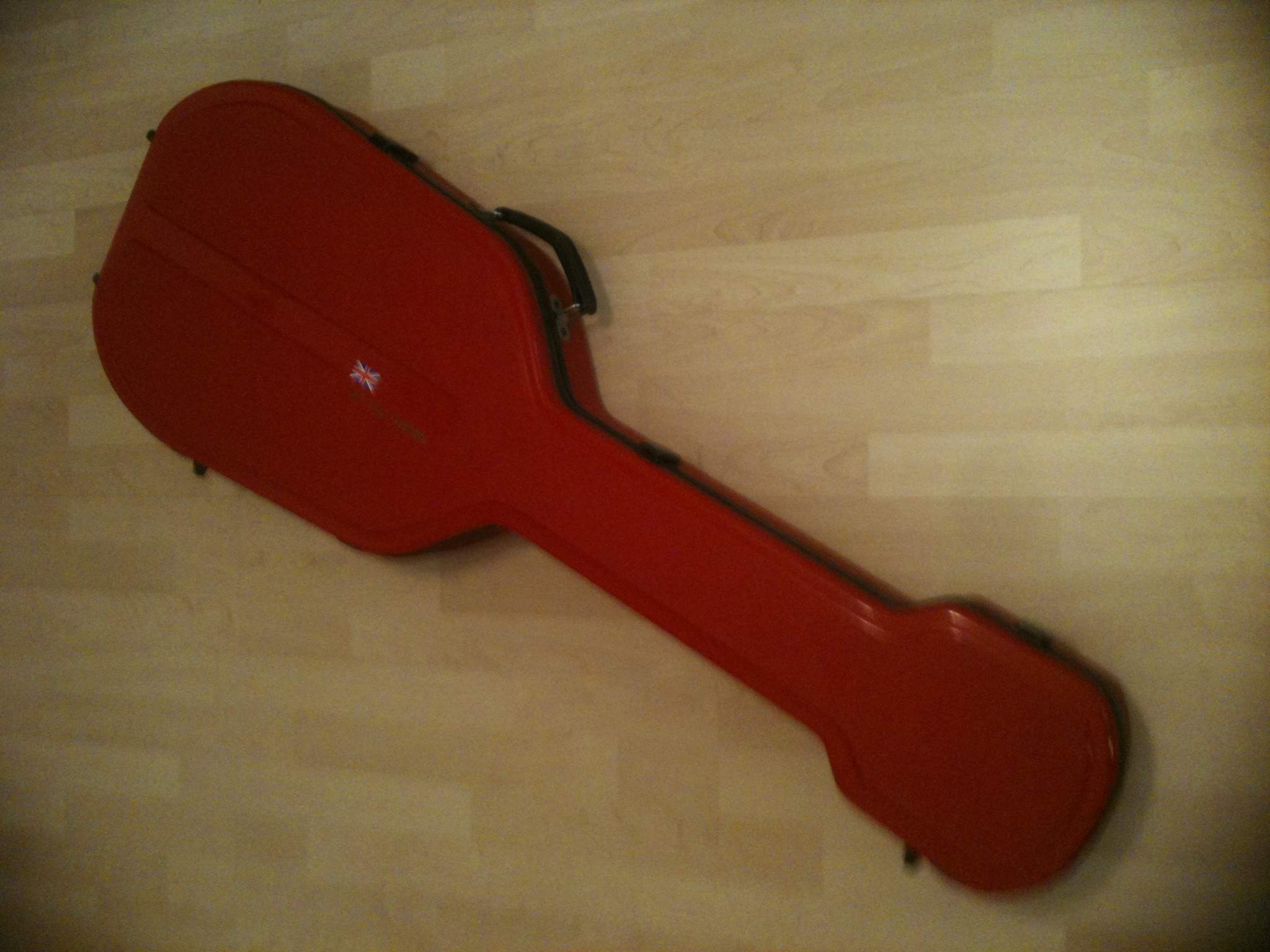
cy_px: 476
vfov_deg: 40.7
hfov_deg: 52.6
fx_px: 1284
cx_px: 635
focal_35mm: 35
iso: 160
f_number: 2.8
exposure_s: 1/17
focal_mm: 3.85
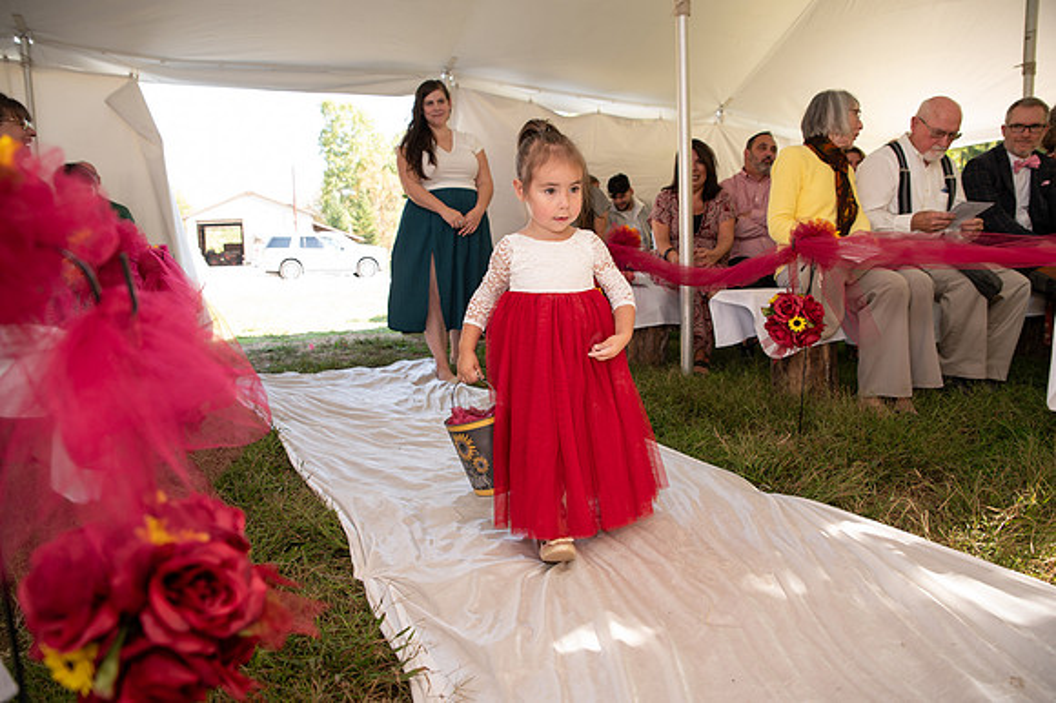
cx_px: 528
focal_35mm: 24
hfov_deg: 73.8
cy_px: 352
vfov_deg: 53.1
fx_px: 704
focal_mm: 24
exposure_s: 1/200
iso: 320
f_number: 3.5
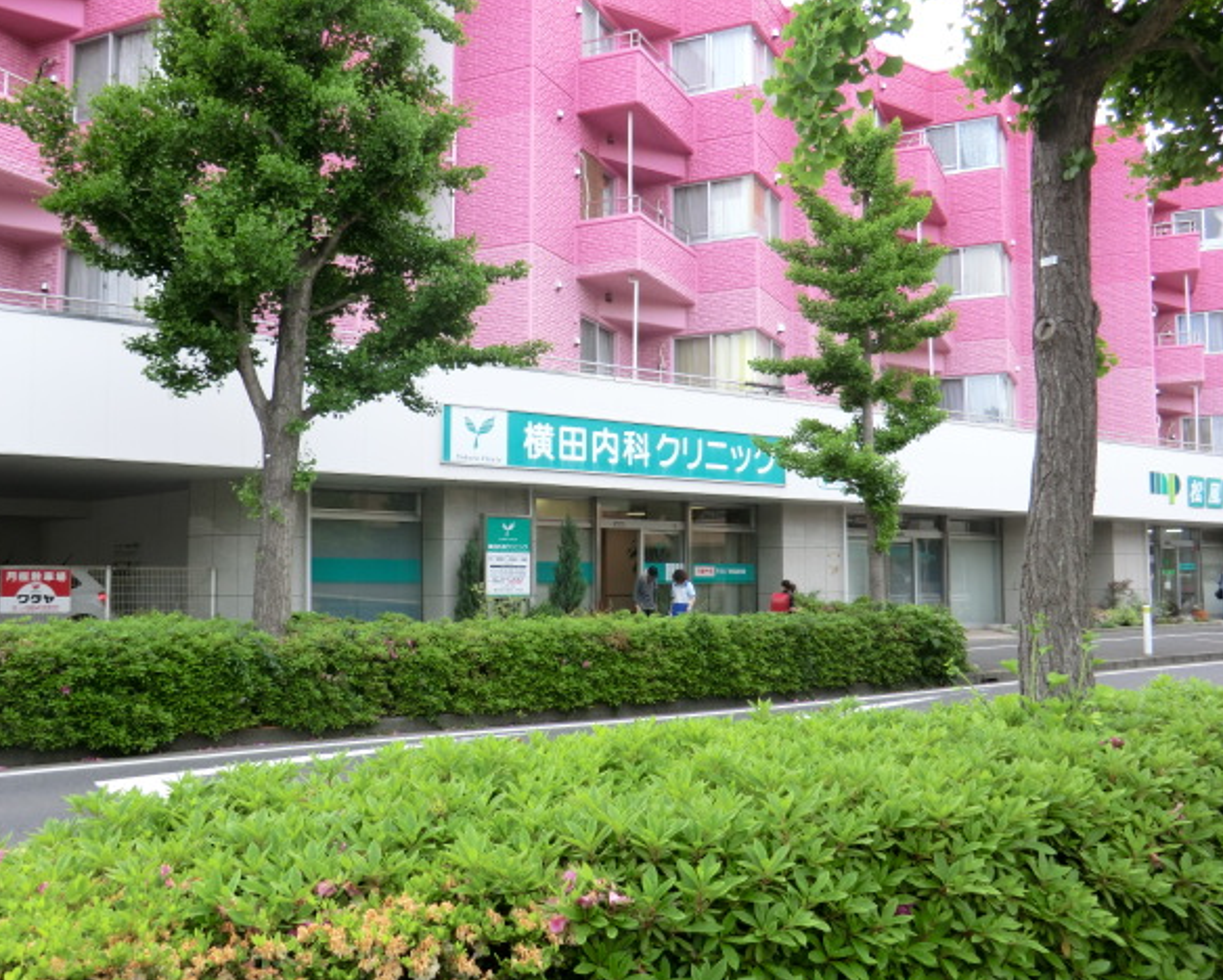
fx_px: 1123
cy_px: 490
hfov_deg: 57.1
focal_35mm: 31
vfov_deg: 47.2
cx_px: 588
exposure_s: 1/125
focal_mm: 5.2
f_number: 3.5
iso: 80
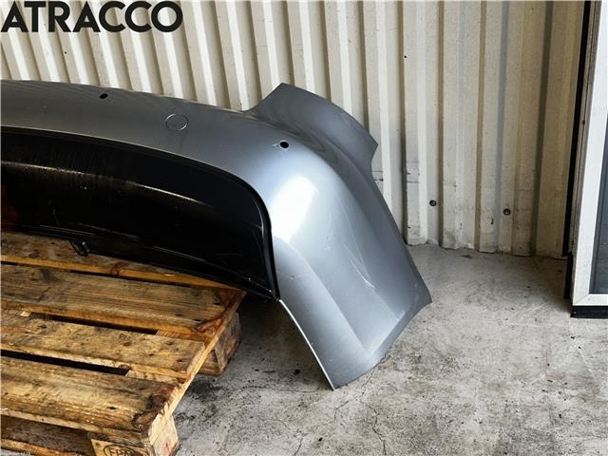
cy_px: 228
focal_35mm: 48
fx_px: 843
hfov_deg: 39.7
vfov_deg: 30.3
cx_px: 304
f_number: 1.78
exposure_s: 1/33
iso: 50
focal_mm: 6.86
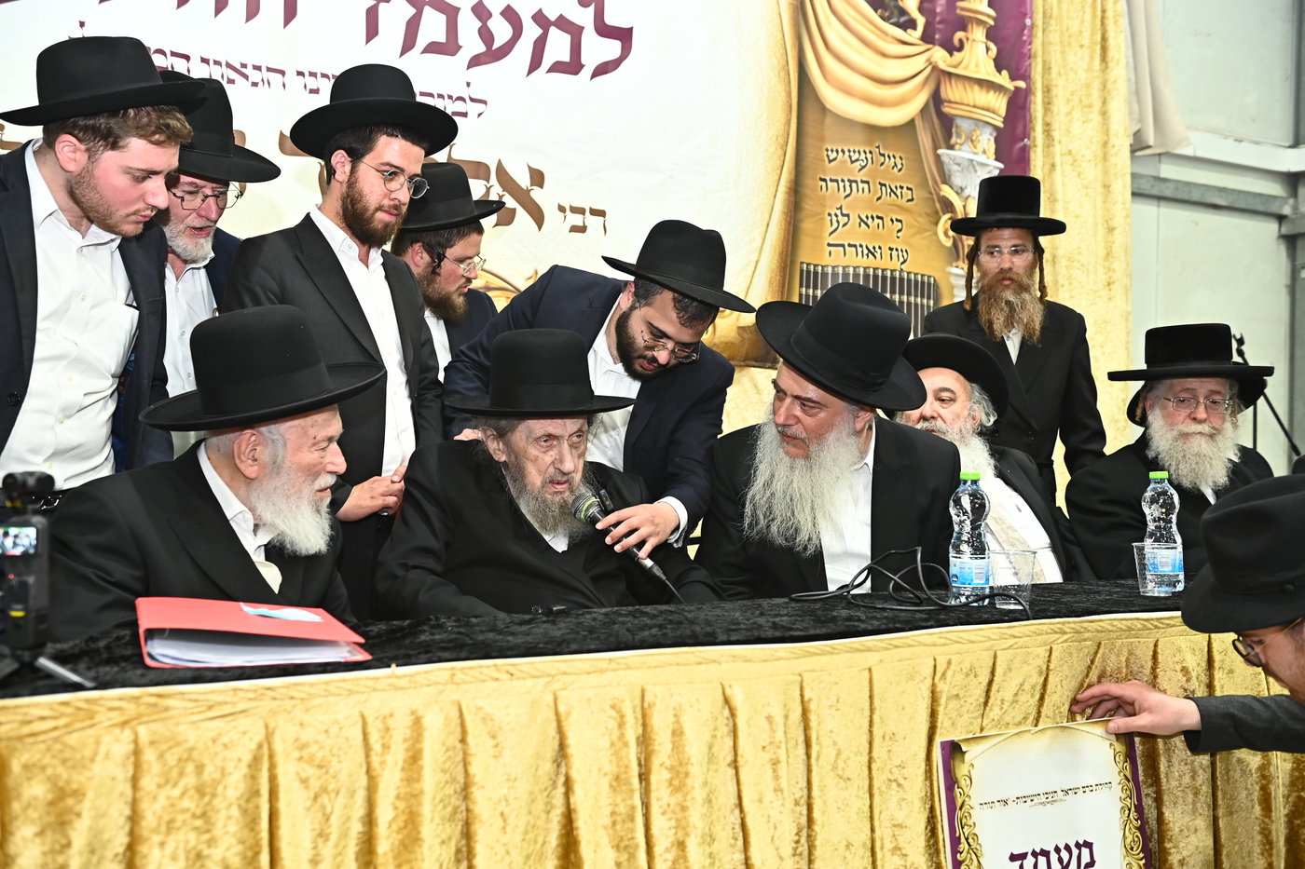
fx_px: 1305
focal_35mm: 36
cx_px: 652
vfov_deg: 36.9
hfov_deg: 53.1
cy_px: 434
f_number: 4
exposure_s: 1/200
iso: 1600
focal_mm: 36
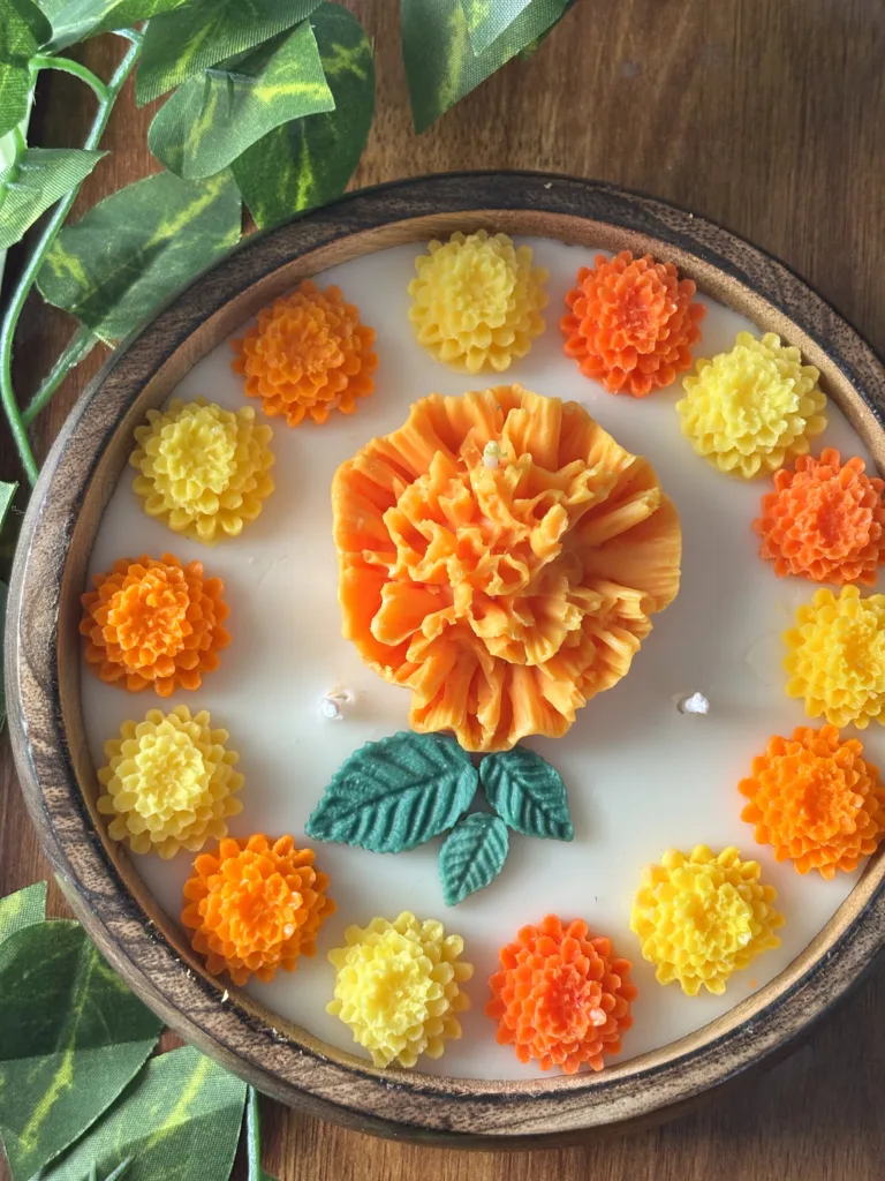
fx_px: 1773
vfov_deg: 36.8
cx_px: 442
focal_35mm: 52
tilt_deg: -83.1
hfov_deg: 28.0
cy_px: 590
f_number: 1.6
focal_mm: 5.96
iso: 160
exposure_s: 1/50
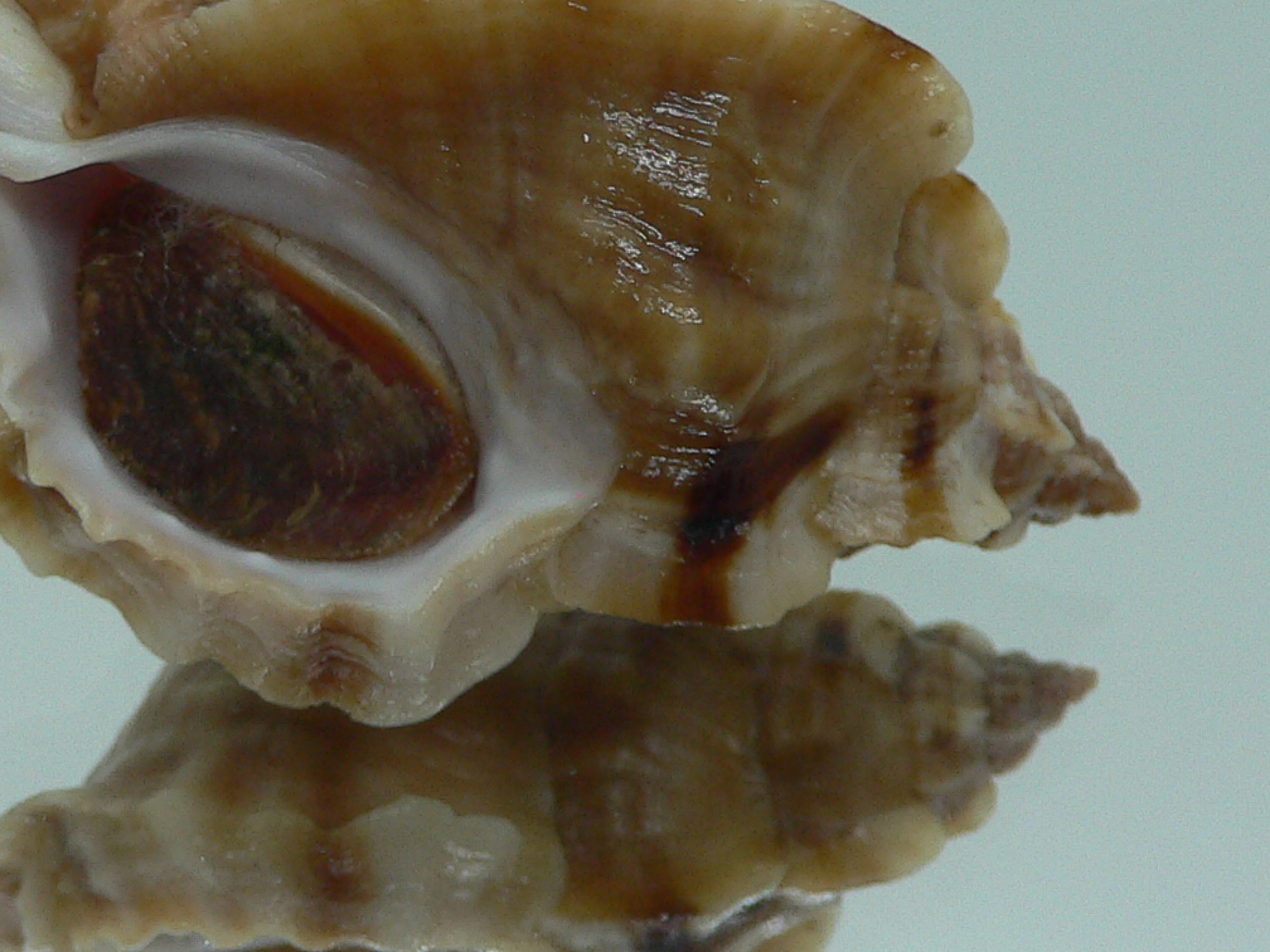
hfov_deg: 27.6
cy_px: 309
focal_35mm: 70
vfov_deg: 20.9
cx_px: 437
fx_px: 2568
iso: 100
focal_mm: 4.6
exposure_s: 1/60
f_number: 2.8
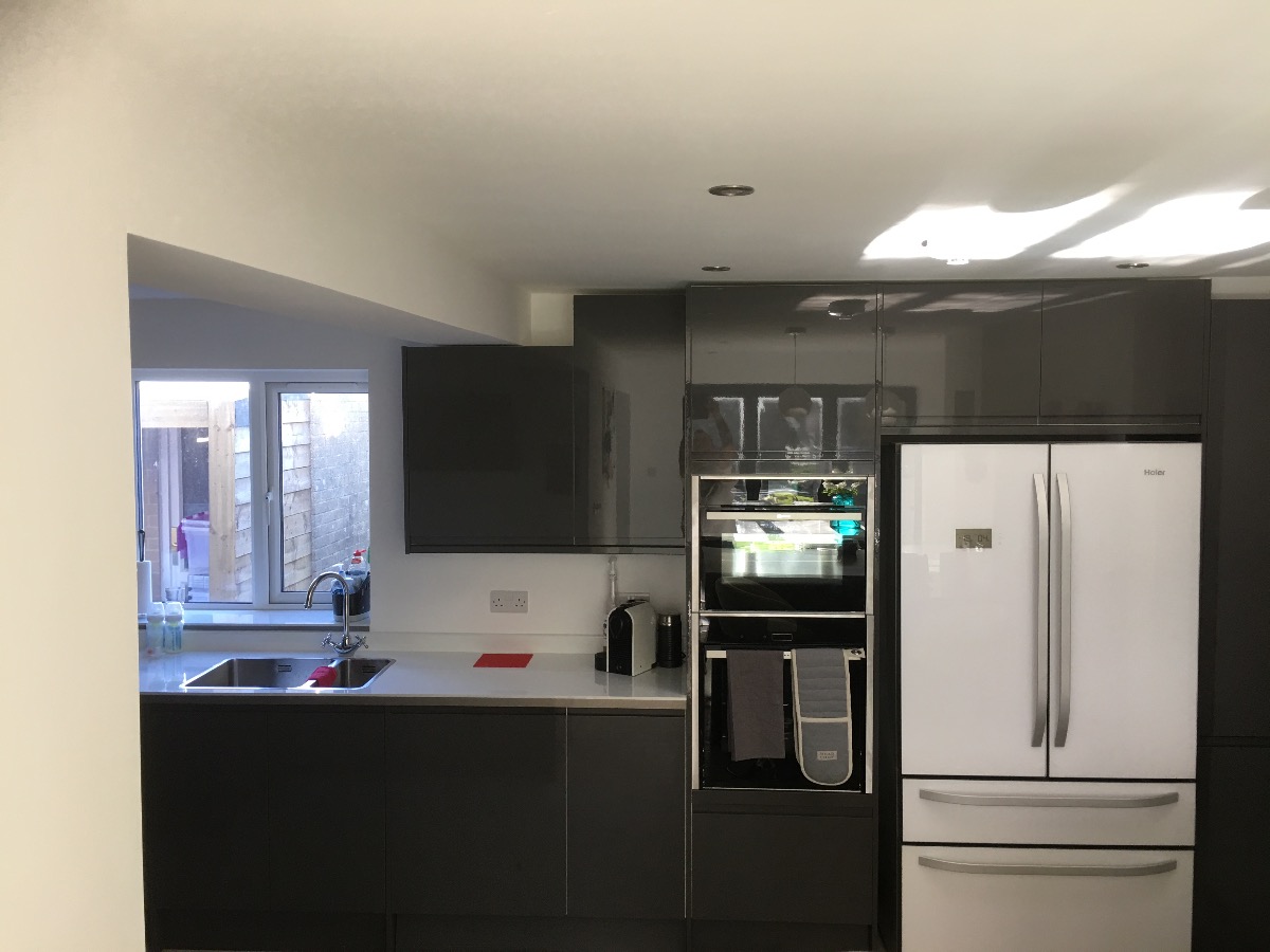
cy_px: 476
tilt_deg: -3.9
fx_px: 1064
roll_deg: -0.7
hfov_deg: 61.7
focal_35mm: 29
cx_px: 635
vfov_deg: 48.2
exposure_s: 1/33
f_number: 2.2
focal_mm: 4.15
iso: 40
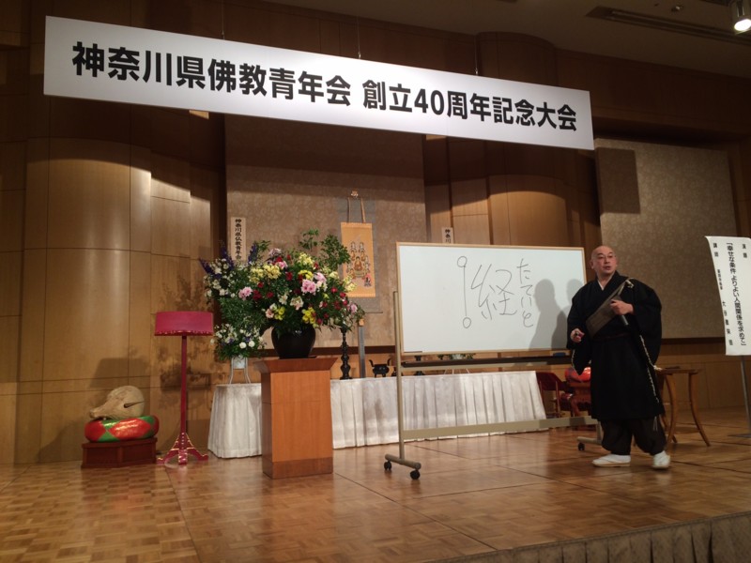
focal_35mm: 29
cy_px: 282
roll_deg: +3.6
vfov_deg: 48.2
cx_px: 376
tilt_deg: +7.0
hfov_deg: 61.7
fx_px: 629
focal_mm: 4.15
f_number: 2.2
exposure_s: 1/60
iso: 40
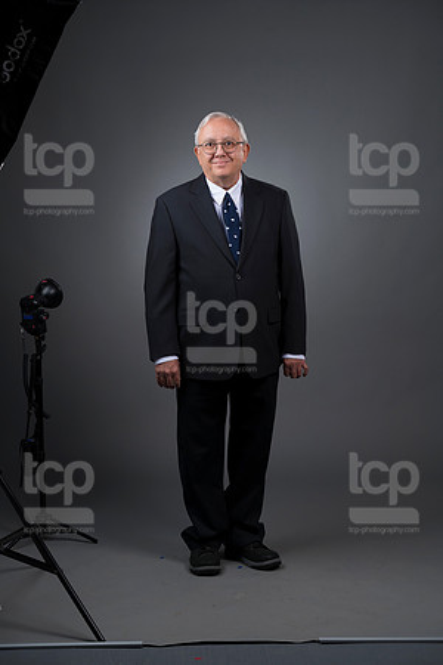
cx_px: 222
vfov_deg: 25.4
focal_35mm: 80
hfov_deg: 17.1
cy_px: 332
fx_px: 1477
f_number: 5.6
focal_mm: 80
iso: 160
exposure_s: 1/250
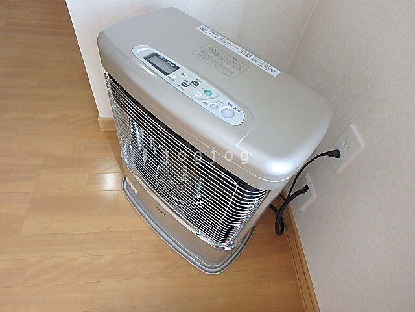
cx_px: 208
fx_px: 252
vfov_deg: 63.4
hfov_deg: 79.0
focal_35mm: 21
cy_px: 156
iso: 250
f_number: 3.5
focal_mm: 3.7
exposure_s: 1/30
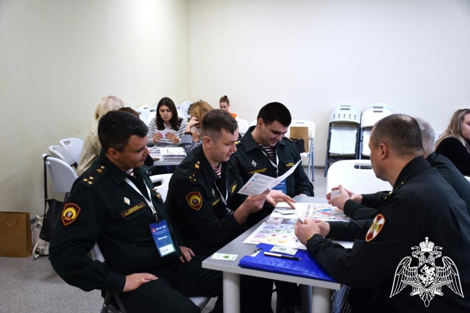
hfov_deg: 49.6
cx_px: 235
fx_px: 509
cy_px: 156
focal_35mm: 39
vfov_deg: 34.2
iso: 800
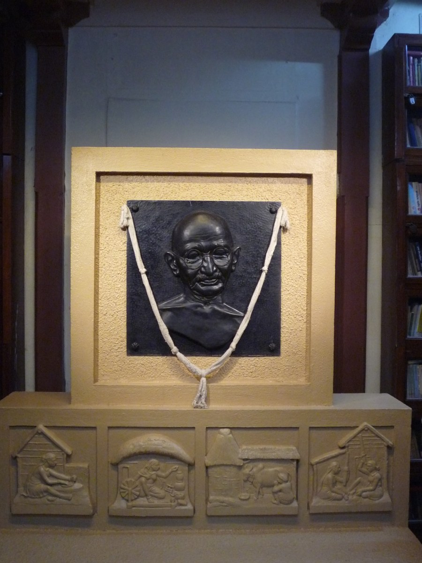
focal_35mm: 49
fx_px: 796
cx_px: 211
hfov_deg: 29.7
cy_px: 282
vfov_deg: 38.9
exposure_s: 1/20
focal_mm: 7.3
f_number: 4.1
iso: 400
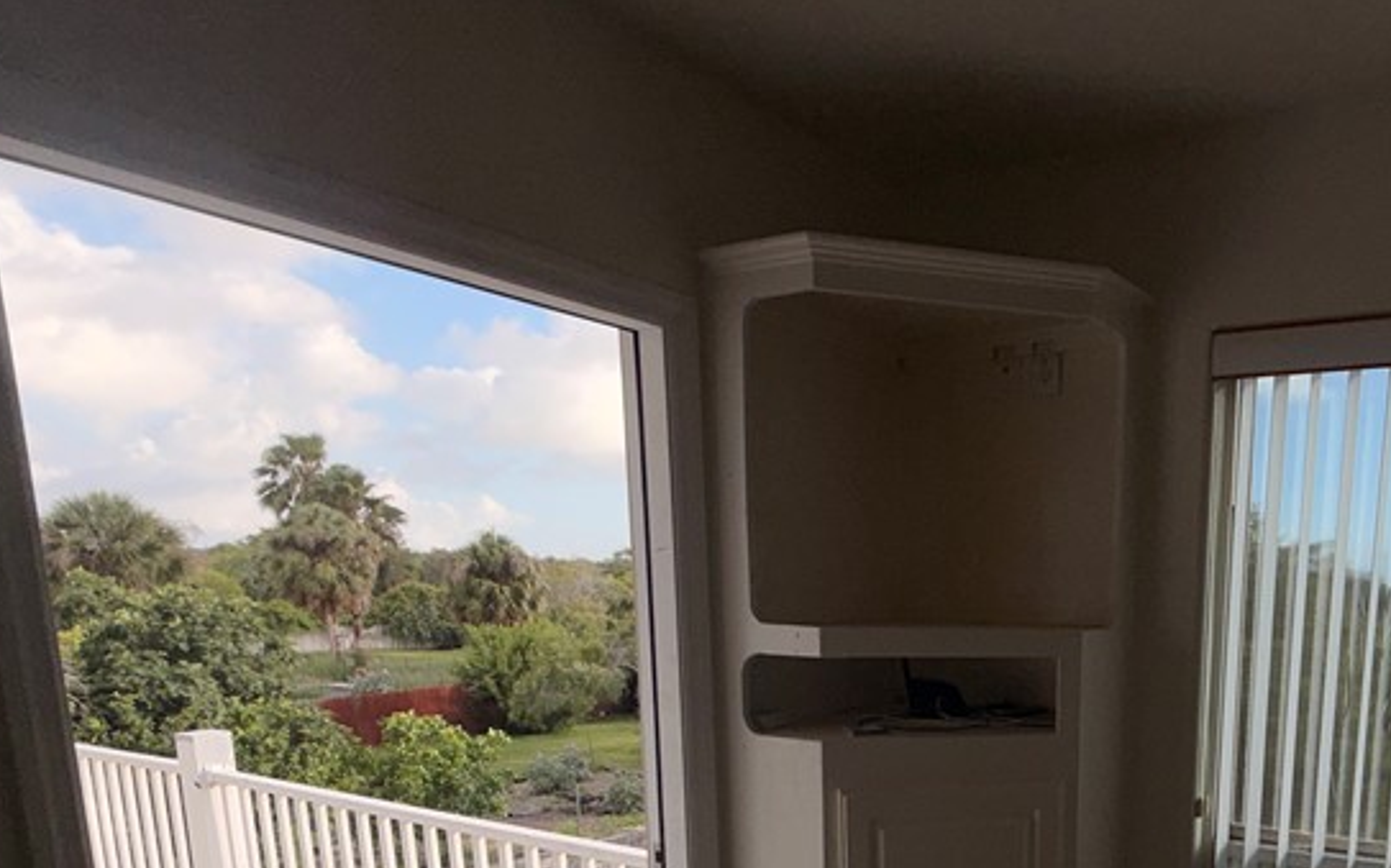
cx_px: 1027
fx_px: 1061
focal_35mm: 28
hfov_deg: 63.0
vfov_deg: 40.9
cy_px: 789
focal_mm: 2.22
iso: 16
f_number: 2.2
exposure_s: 1/701
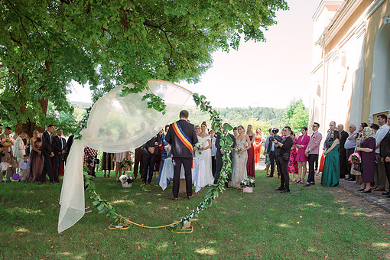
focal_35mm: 33
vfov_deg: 39.9
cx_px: 195
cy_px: 145
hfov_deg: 57.2
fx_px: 357
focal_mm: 29
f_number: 3.5
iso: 320
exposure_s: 1/320
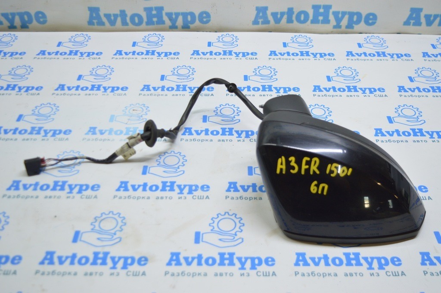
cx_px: 220
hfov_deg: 46.4
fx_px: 514
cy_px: 146
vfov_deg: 31.8
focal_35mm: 42
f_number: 4.2
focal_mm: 28
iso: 400
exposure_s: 1/50
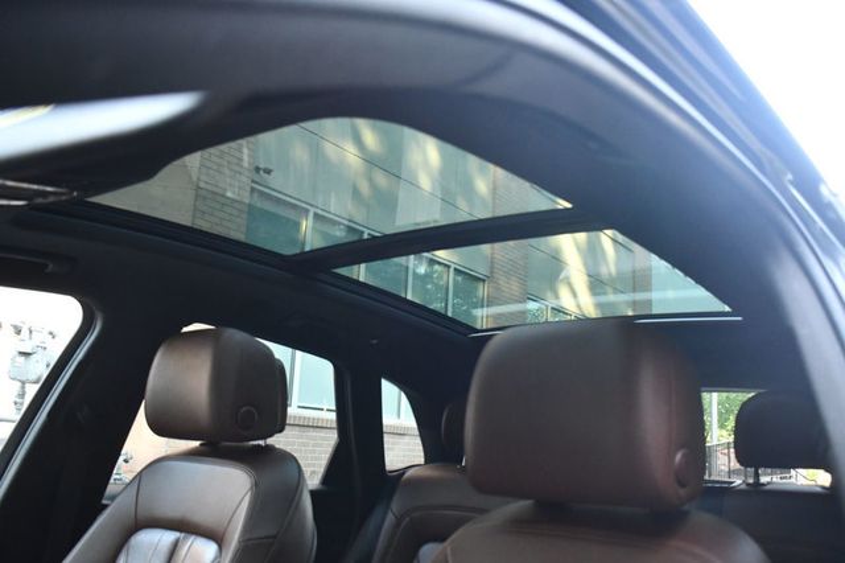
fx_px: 774
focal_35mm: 33
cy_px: 282
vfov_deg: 39.9
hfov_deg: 57.2
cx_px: 422
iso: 2500
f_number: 3.8
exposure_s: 1/125
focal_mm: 22
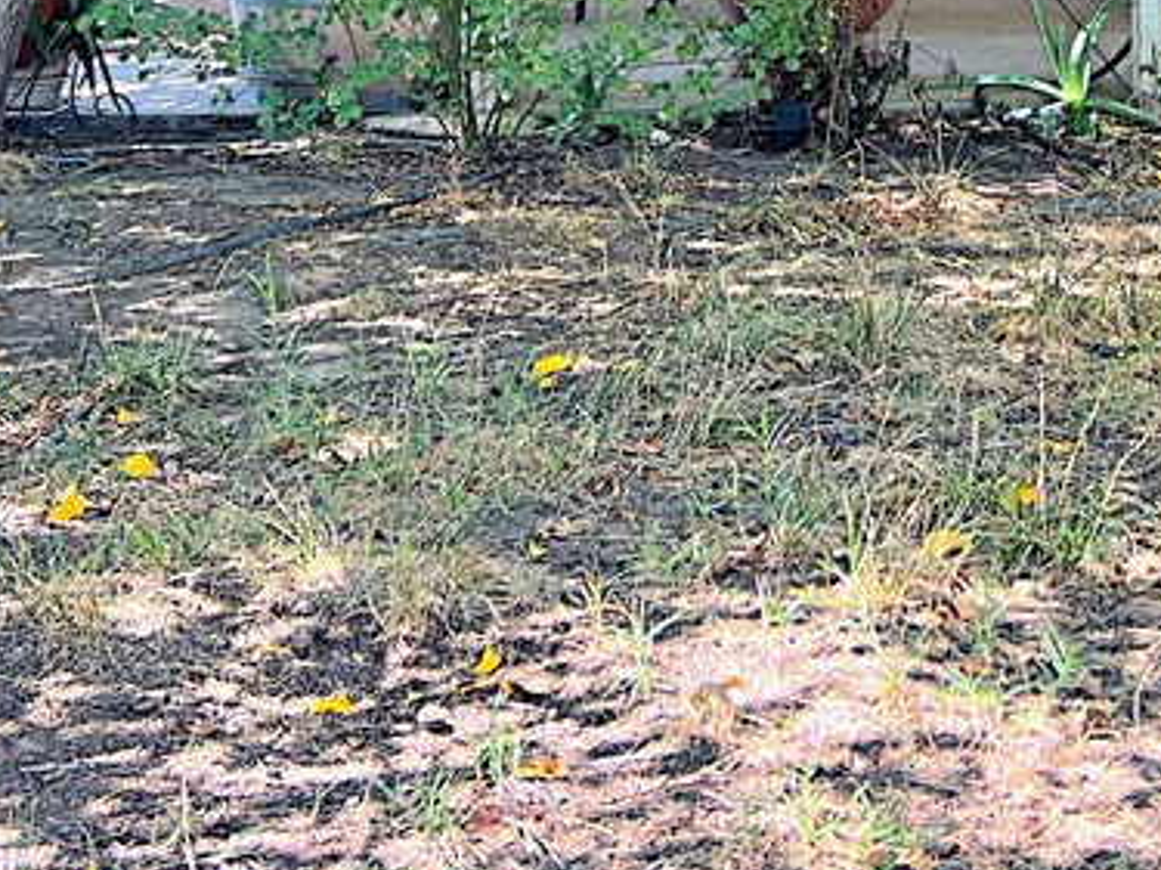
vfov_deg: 19.3
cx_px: 910
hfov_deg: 26.9
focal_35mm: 71
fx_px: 2381
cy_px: -223
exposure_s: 1/241
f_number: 1.5
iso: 50
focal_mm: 5.7
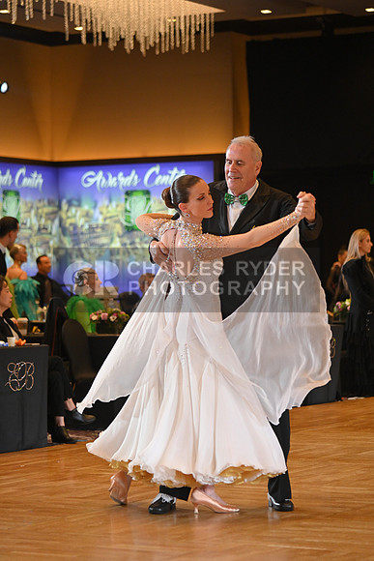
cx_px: 187
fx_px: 1869
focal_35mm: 120
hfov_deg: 11.4
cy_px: 280
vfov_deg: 17.1
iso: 1600
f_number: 4
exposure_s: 1/400
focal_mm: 120
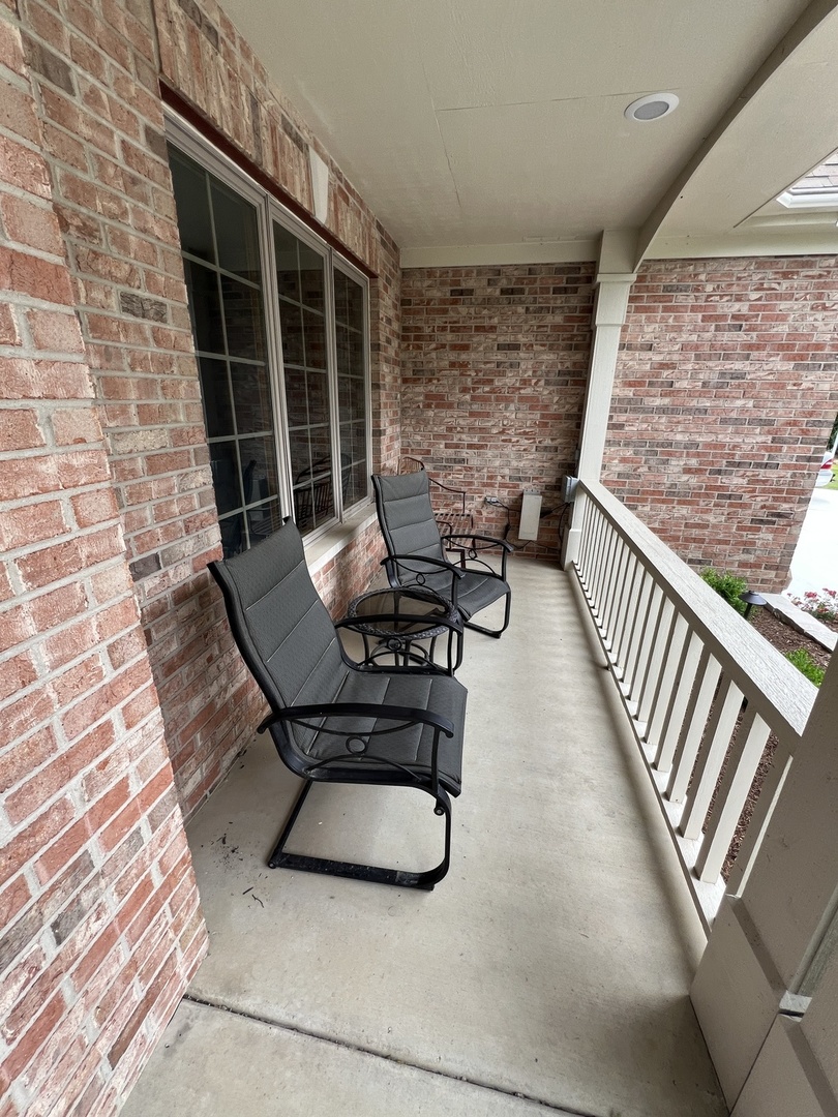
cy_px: 558
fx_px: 420
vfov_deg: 106.2
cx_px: 419
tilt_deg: -18.9
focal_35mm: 13
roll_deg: -1.7
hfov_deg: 89.9
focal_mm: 1.57
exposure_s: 1/99
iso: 64
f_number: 1.8
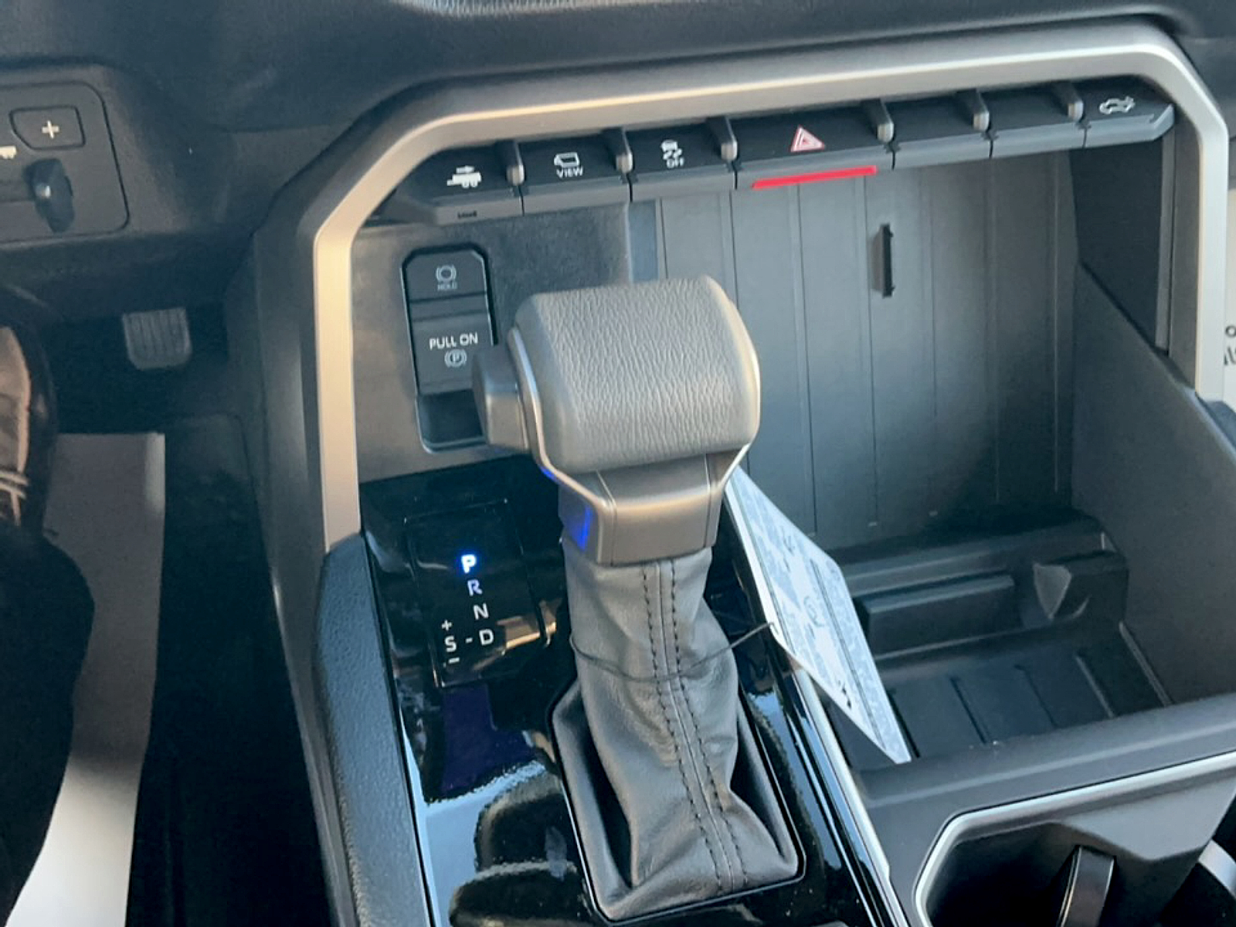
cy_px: 464
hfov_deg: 60.0
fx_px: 1071
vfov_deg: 46.8
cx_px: 618
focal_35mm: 30
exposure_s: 1/60
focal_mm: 3
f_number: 1.8
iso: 250
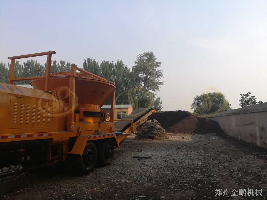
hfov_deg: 67.3
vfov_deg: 53.1
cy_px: 100
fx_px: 201
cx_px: 134
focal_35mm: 26
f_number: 2.2
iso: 50
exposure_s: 1/782
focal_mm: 3.83
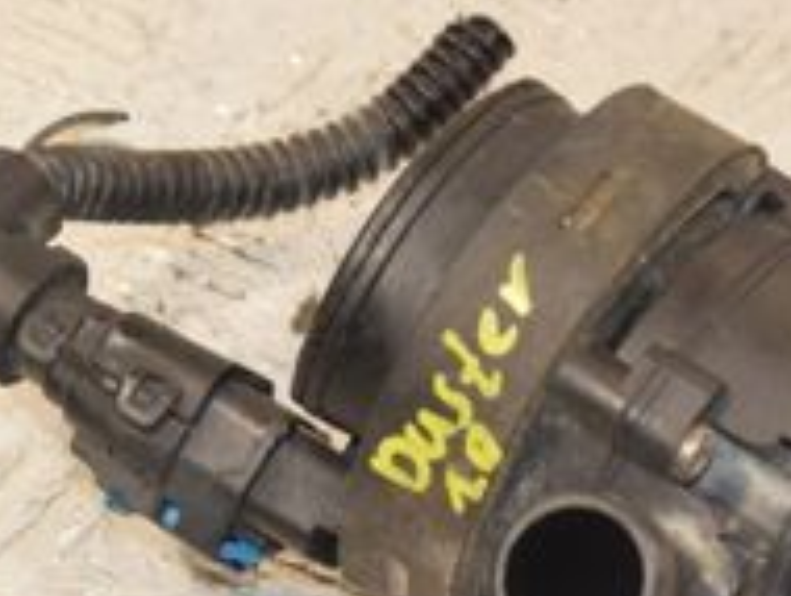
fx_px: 5766
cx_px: 479
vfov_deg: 5.9
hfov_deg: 7.8
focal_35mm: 252
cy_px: 350
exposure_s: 1/200
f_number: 8
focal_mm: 52
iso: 1600
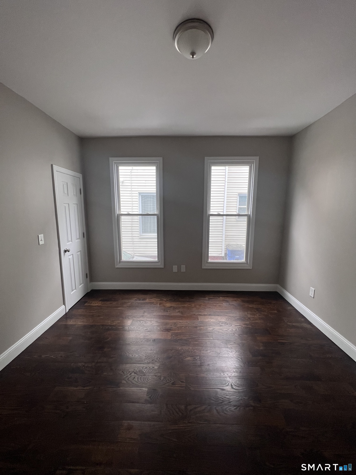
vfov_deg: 106.2
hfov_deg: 89.9
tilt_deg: -7.9
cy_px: 238
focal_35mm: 13
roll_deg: -0.9
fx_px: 178
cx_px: 178
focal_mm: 1.57
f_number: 1.8
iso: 64
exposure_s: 1/99
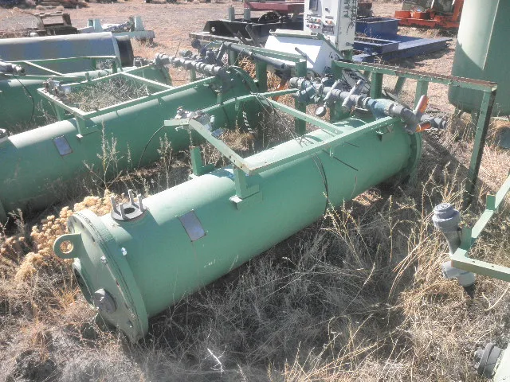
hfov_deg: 63.4
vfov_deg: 49.7
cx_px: 255
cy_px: 191
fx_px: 413
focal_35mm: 28
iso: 64
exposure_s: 1/500
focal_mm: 5
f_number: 3
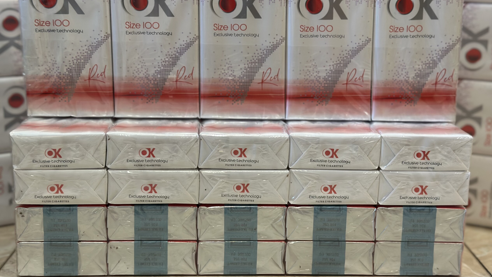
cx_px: 249
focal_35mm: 53
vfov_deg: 22.6
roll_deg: -0.9
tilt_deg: -12.1
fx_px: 691
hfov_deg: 39.2
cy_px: 119
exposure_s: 1/60
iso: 200
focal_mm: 6.86
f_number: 1.78
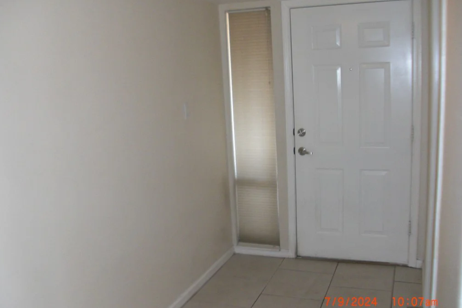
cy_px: 161
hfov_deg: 50.7
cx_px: 231
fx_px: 488
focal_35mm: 38
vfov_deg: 35.1
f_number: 2.8
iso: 200
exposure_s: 1/60
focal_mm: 6.3
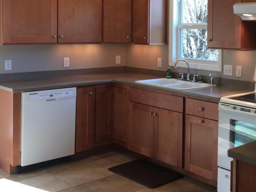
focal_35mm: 52
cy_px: 44
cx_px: 188
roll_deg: -1.2
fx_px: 384
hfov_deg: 36.1
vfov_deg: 27.6
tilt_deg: -2.2
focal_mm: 4.15
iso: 25
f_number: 2.2
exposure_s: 1/30
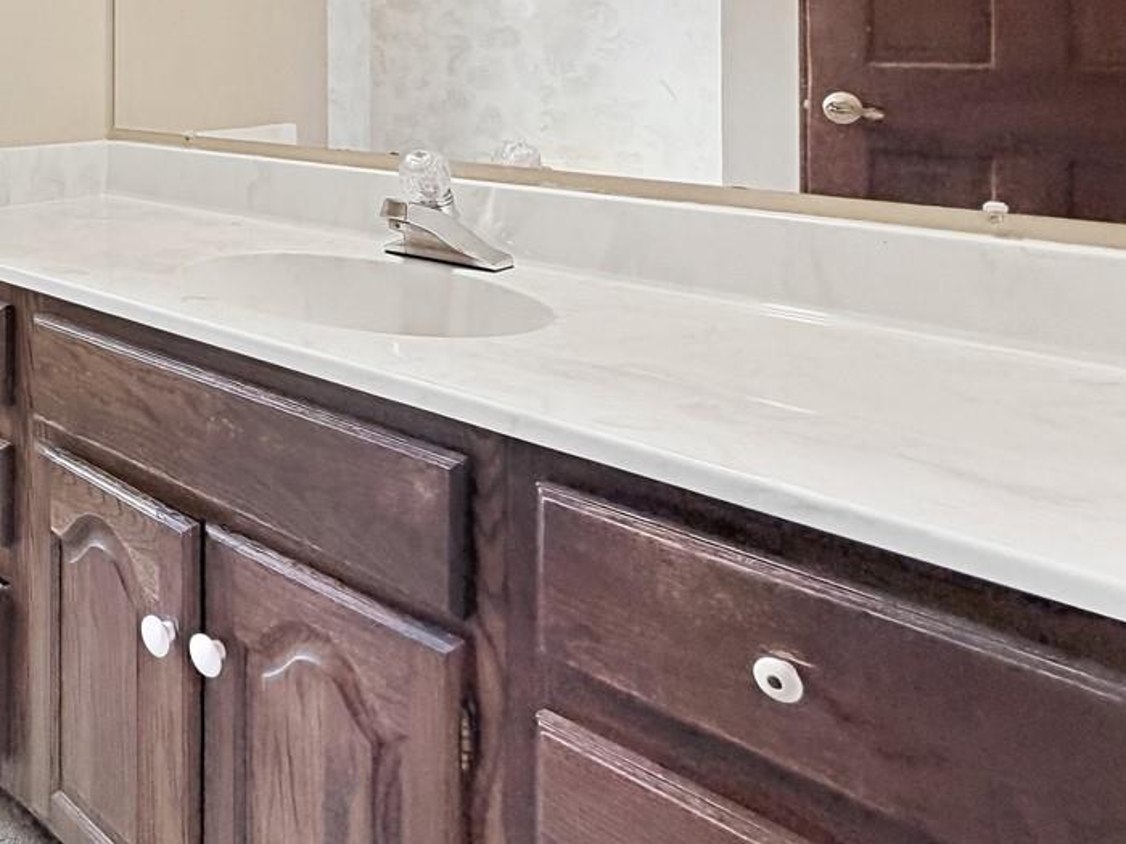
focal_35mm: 32
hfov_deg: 47.2
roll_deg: +0.4
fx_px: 1041
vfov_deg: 39.8
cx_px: 0
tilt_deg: +0.2
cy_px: 35
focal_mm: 2.2
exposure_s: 1/60
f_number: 2.2
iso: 200
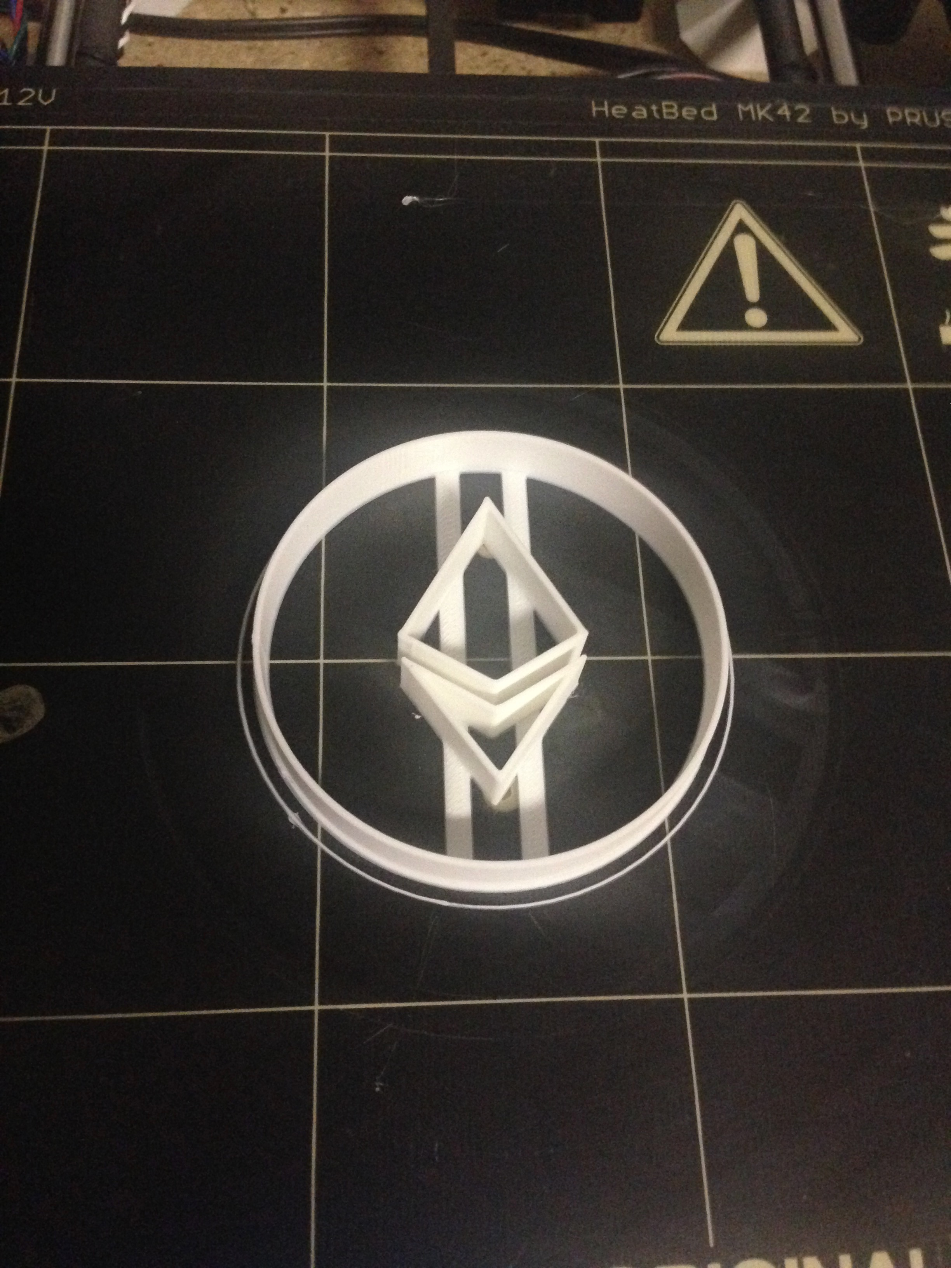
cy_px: 634
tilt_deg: -62.0
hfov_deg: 42.9
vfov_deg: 55.4
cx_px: 476
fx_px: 1209
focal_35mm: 33
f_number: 2.4
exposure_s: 1/15
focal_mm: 4.12
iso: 500
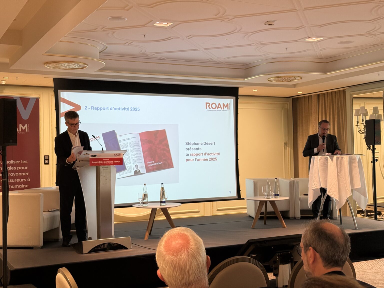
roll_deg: +0.7
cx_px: 192
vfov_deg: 30.3
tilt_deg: +1.7
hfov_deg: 39.7
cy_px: 144
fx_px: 532
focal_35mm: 48
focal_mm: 6.76
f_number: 1.78
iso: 100
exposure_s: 1/100
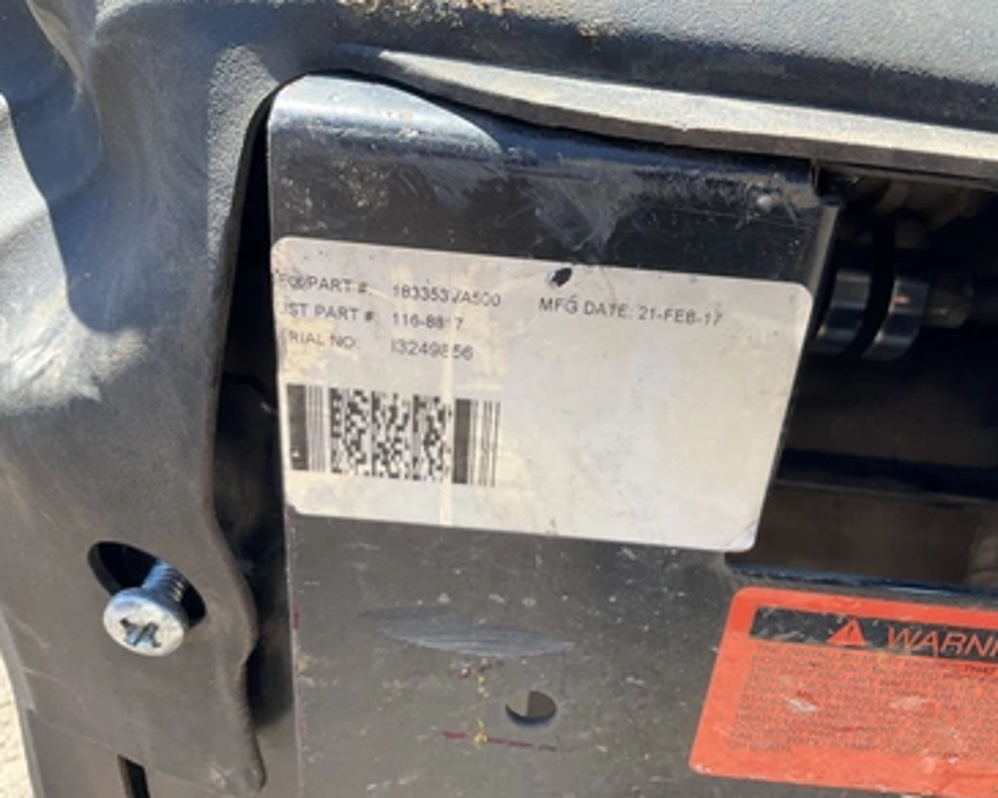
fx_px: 916
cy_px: 399
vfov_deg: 47.1
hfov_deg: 57.1
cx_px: 544
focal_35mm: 31
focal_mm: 3
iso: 25
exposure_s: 1/331
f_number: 1.8
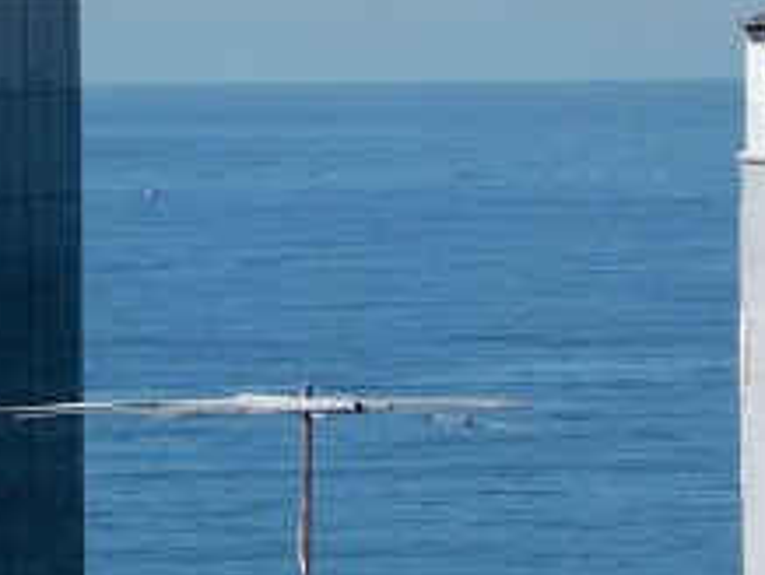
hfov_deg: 6.1
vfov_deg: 4.6
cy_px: 529
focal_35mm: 322
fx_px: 7124
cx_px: 239
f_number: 4.4
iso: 50
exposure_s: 1/400
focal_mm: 19.2
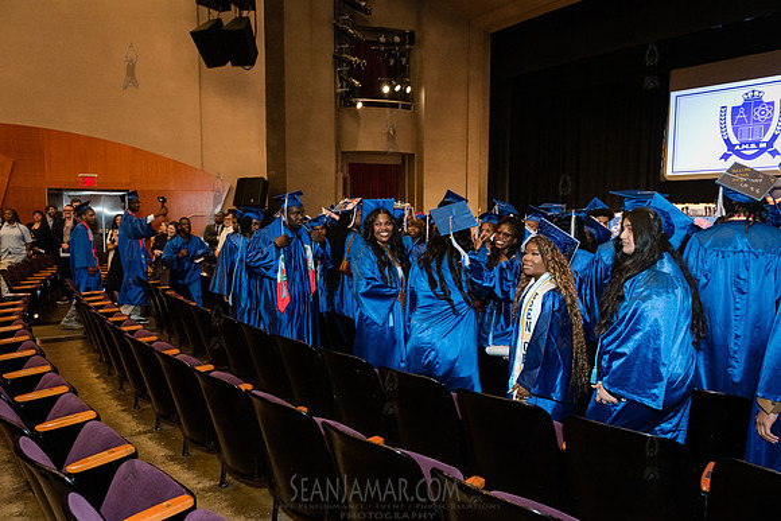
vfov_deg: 53.0
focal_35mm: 24
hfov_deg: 73.6
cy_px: 260
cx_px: 390
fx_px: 522
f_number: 3.5
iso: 8000
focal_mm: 24
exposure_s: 1/160
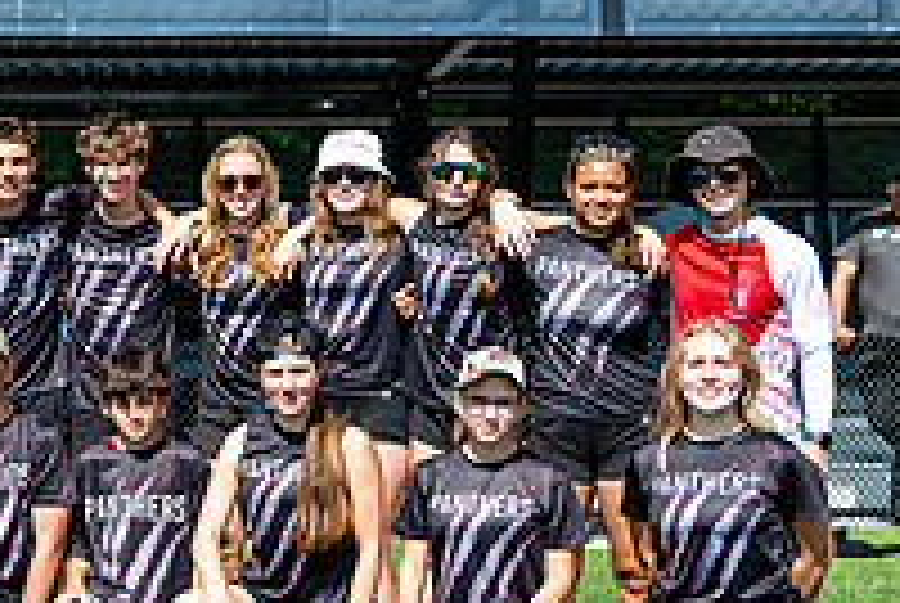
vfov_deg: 12.5
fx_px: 2754
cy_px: 385
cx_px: -207
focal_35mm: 110
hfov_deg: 17.6
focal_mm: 38
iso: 180
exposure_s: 1/640
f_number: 5.6
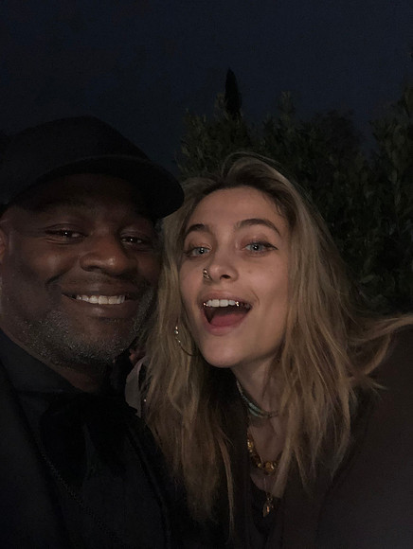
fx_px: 508
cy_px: 274
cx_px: 206
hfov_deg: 44.2
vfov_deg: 56.8
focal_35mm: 32
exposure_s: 1/16
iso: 320
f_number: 2.2
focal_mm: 2.87
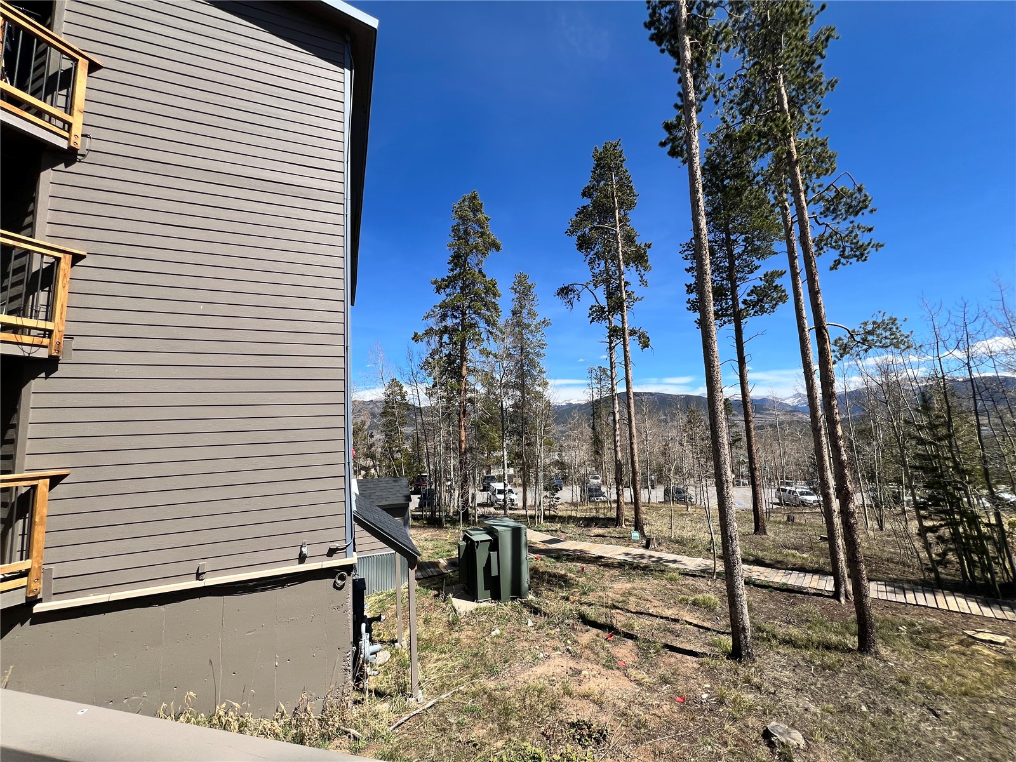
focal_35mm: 13
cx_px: 508
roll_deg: +3.1
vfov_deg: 89.9
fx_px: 382
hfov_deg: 106.2
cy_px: 381
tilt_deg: +5.7
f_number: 1.8
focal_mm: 1.57
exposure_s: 1/1340
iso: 32
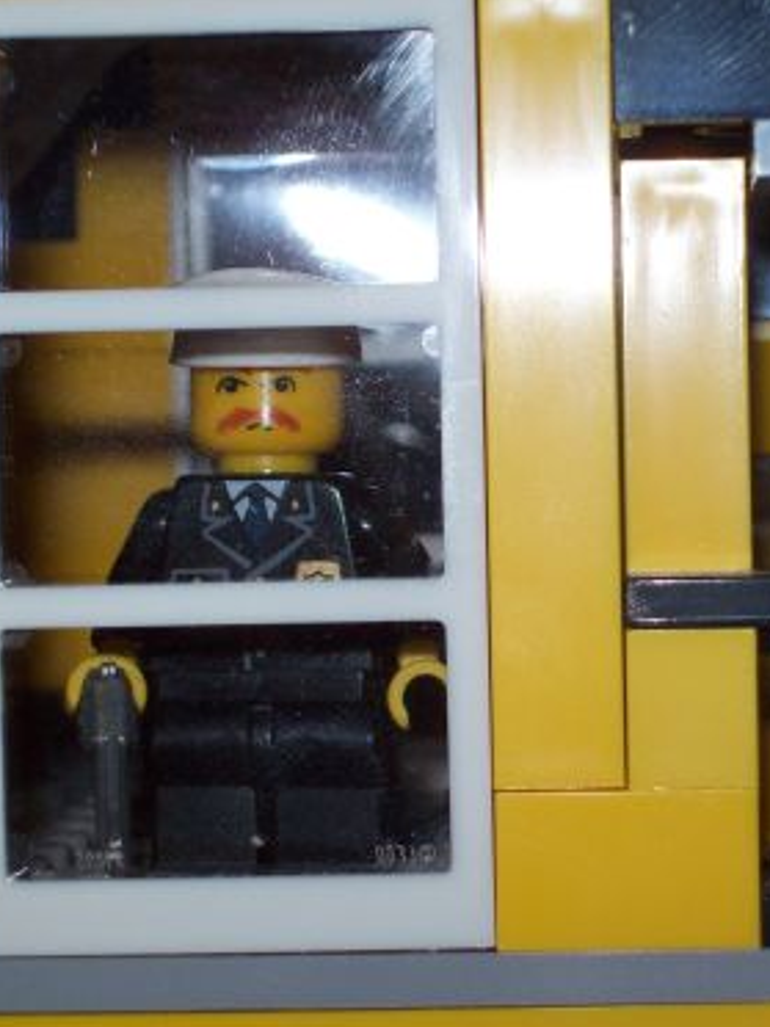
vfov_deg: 16.8
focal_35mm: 117
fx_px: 3470
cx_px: 660
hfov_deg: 12.6
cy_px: 512
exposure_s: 1/112
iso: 80
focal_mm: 14.3
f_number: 4.3
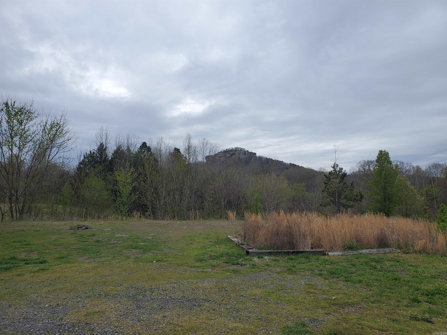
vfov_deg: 53.1
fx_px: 336
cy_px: 168
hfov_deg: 67.3
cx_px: 224
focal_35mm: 26
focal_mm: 4.3
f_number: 2.4
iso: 50
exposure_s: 1/492
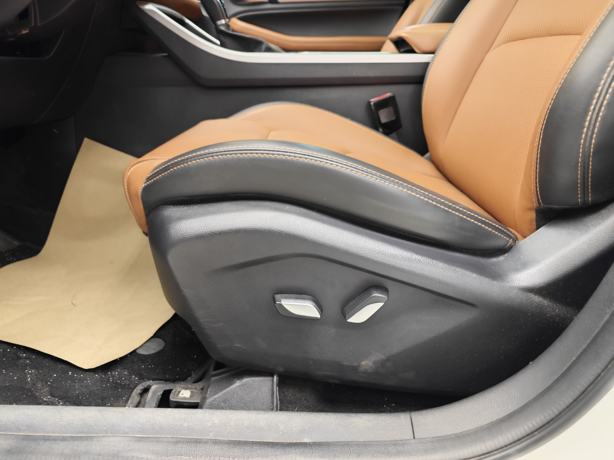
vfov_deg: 58.9
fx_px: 408
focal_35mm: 23
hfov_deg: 73.9
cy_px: 230
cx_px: 307
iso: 1250
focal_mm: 8.7
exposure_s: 1/25
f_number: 1.9
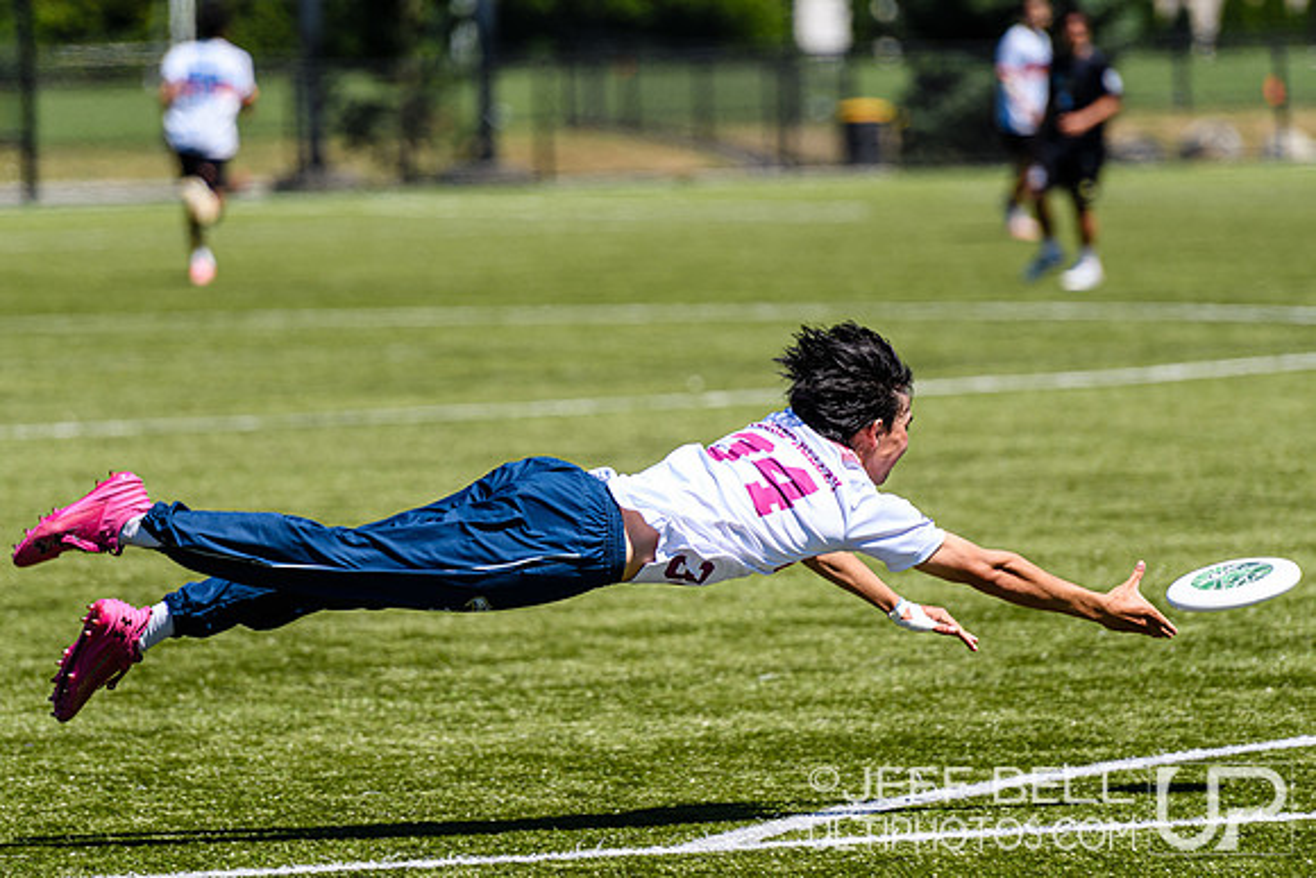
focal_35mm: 320
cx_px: 658
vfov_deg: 4.3
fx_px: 11684
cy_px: 439
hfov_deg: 6.4
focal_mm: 200
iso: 100
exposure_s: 1/1250
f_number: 3.2
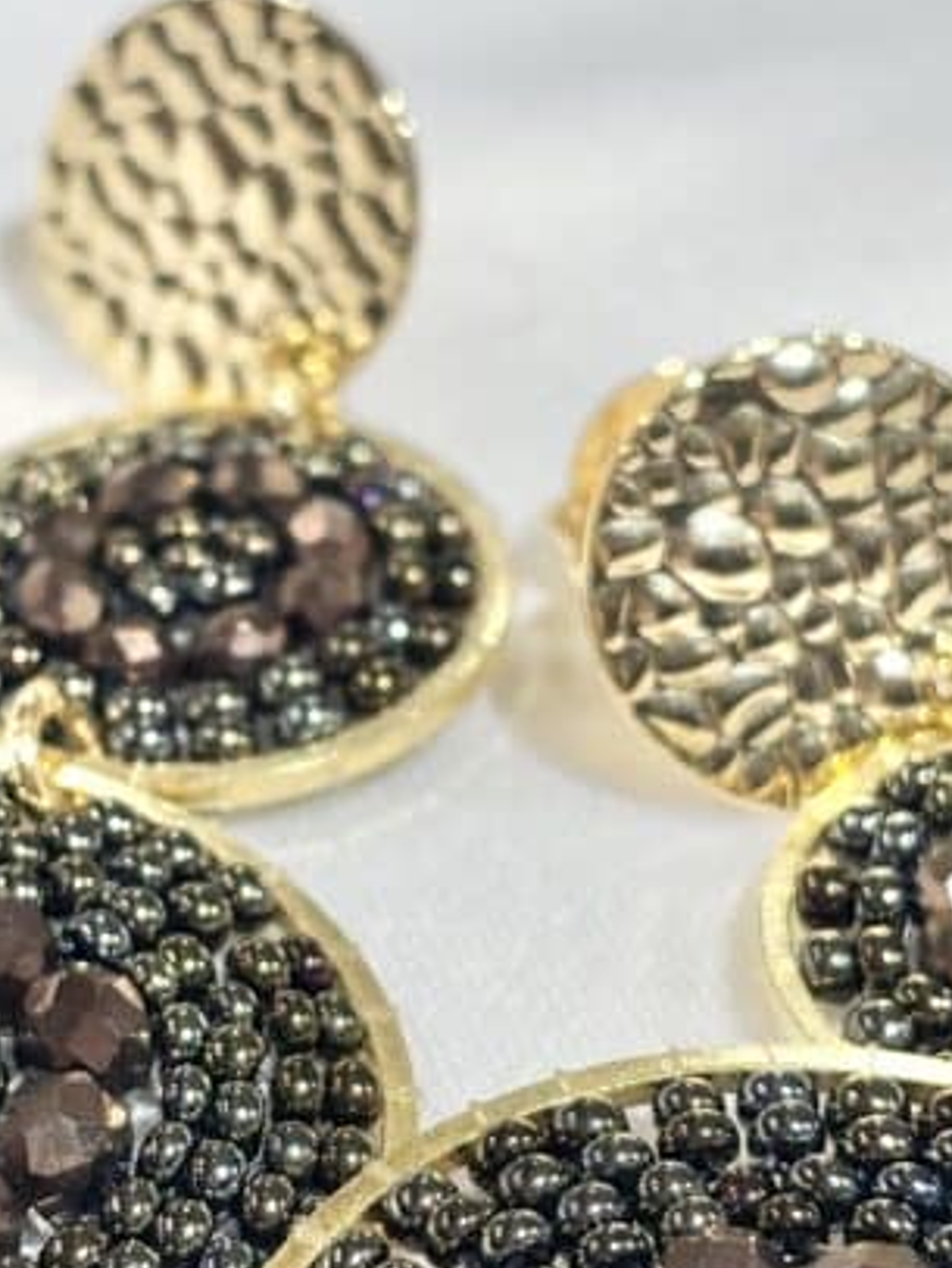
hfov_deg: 11.3
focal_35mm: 131
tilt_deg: -24.0
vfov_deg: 15.0
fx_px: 4799
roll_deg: +5.9
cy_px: 737
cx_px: 387
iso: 32
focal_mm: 5.96
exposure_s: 1/179
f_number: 1.6
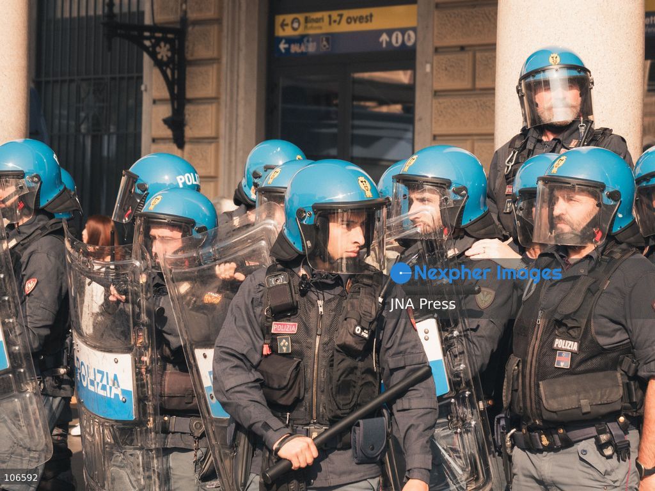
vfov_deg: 14.2
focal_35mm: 104
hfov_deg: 18.9
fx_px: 1968
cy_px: 246
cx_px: 328
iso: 200
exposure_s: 1/1250
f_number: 4
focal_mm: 52
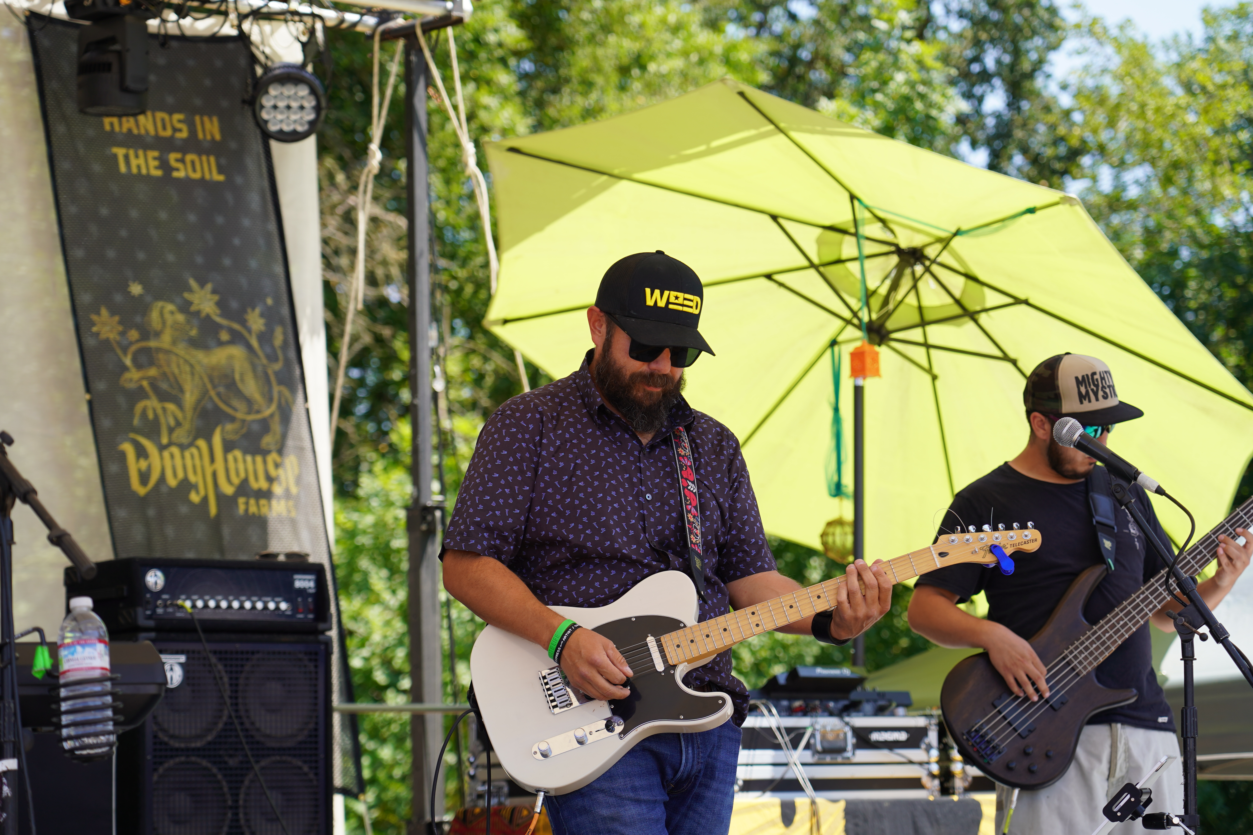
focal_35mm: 105
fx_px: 3654
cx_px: 626
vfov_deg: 13.0
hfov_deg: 19.5
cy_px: 418
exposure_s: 1/250
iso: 100
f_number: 5
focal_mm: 105
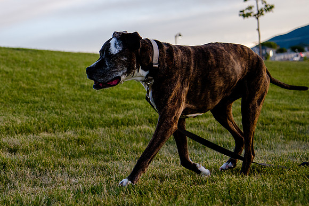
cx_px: 47
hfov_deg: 23.2
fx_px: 739
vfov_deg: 15.8
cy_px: 96
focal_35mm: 86
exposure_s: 1/640
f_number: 4
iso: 800
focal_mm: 50
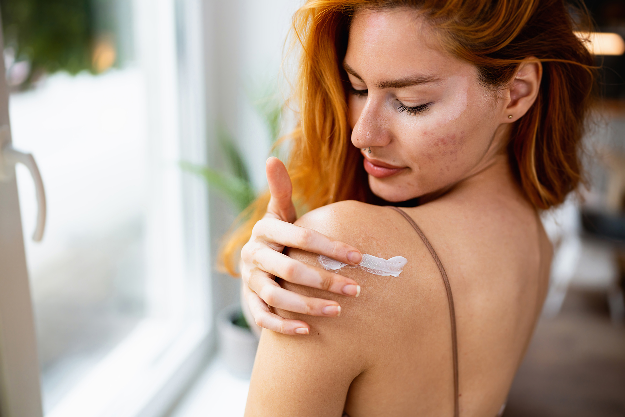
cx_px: 312
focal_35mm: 35
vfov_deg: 37.8
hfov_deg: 54.4
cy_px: 208
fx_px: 608
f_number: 1.4
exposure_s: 1/320
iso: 250
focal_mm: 35
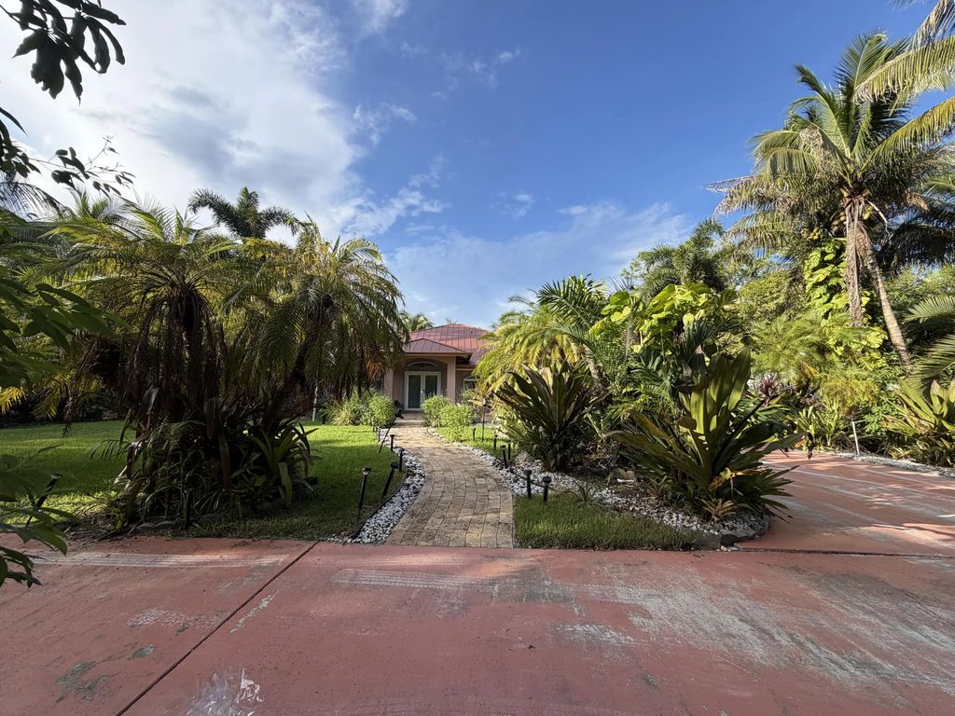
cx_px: 478
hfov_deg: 102.1
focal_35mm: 14
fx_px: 386
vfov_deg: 85.7
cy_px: 358
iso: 40
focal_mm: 2.22
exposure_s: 1/518
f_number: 2.2
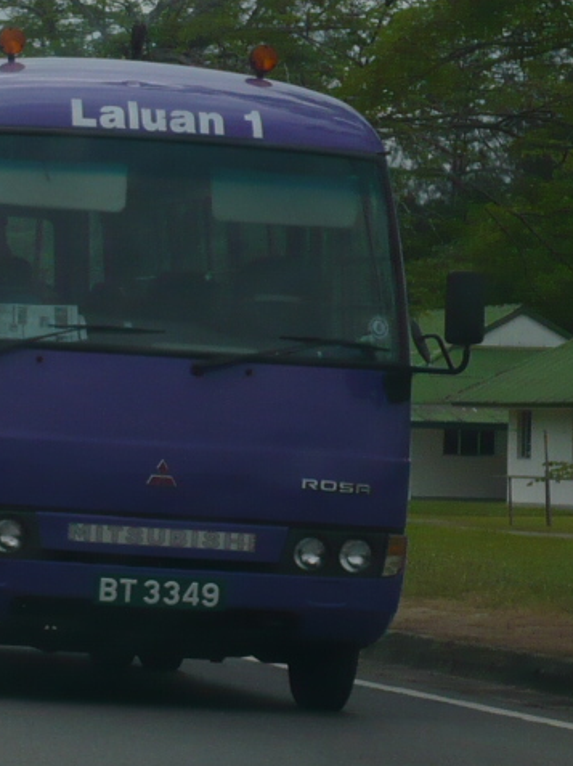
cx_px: 80
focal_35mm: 141
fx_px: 3116
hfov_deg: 10.5
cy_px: 382
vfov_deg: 14.0
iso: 100
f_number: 5
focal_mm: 17.4
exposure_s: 1/800
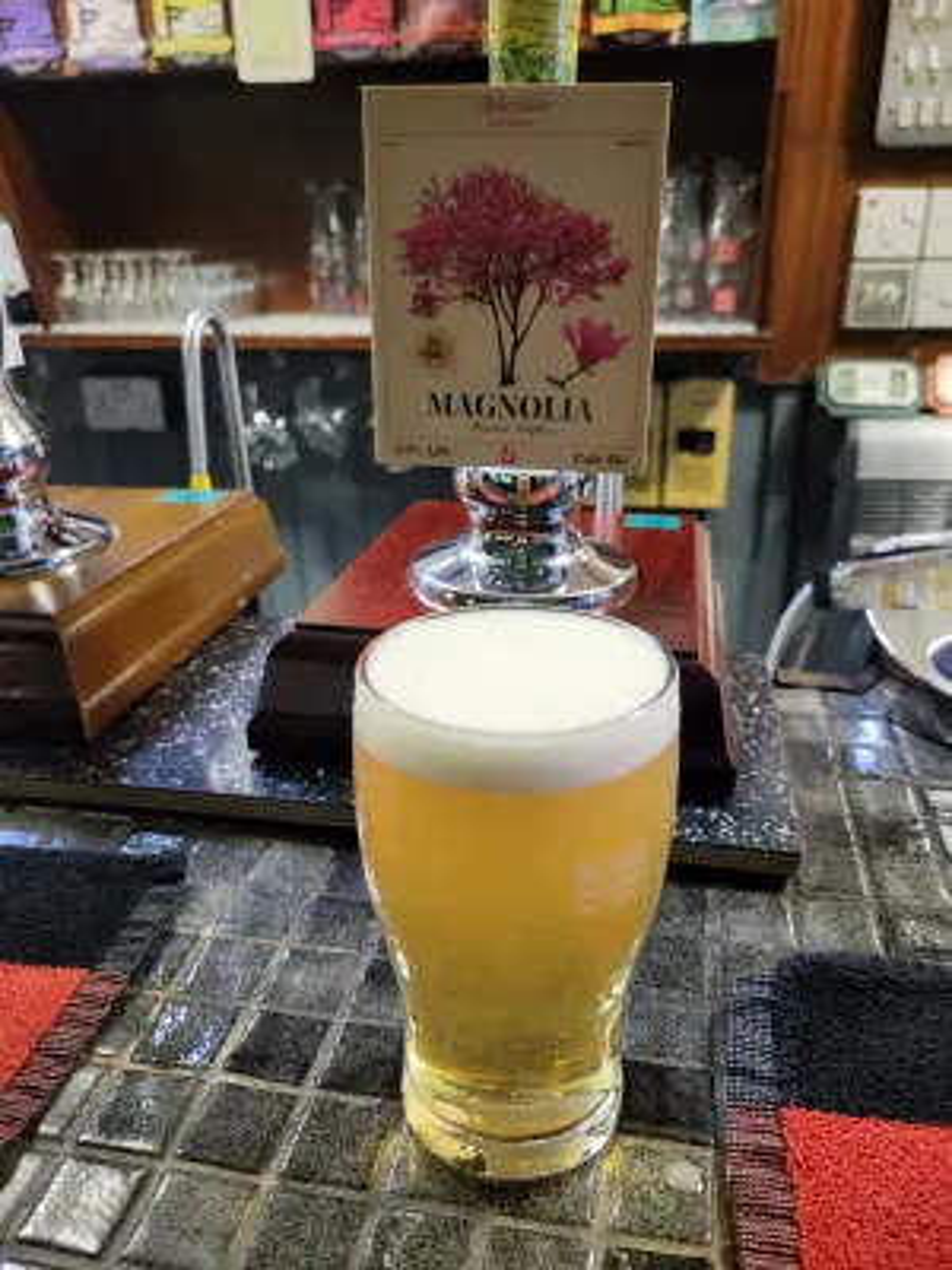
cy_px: 635
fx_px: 953
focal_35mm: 26
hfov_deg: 53.1
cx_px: 476
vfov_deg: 67.3
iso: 640
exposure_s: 1/33.3
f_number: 1.8
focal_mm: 5.4
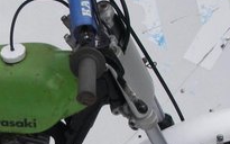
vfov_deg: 10.3
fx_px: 790
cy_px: 151
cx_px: -2
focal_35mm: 126
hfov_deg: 16.2
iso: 80
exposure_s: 1/160
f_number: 6.6
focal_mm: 6.3
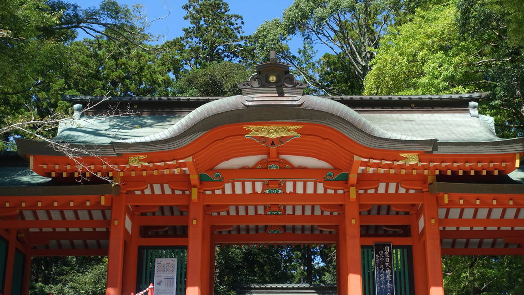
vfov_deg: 20.0
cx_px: 262
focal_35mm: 60
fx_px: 834
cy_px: 173
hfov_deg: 34.9
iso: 125
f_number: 3.5
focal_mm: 20.25
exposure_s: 1/80
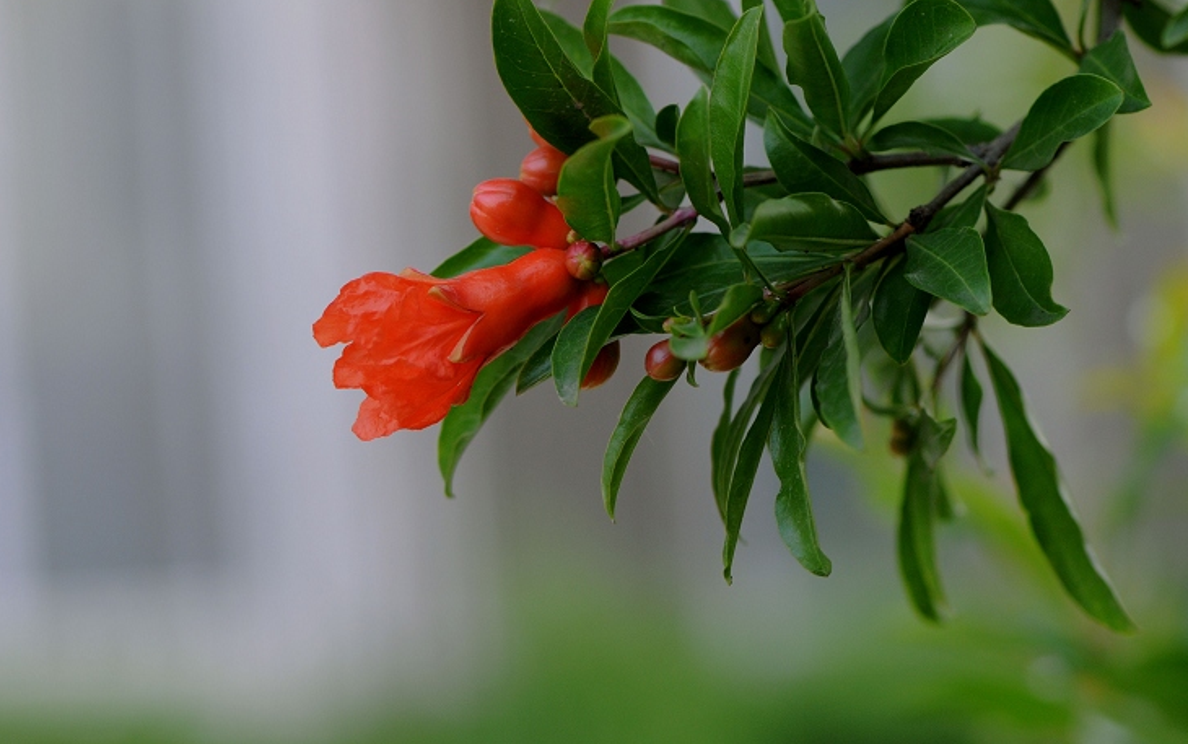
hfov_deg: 11.9
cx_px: 594
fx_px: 5687
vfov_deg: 7.5
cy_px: 411
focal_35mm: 176
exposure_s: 1/250
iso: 640
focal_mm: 105
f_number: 5
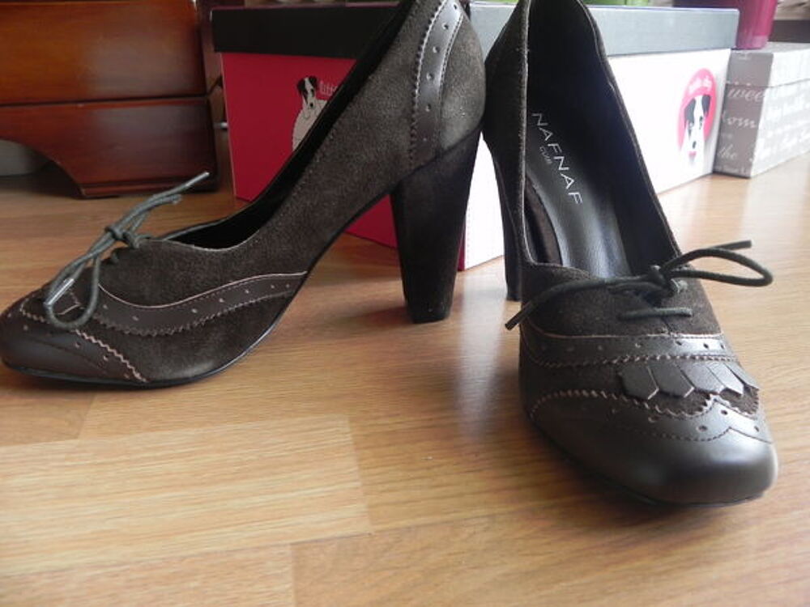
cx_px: 405
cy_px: 304
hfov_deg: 61.7
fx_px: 679
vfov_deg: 48.2
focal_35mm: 29
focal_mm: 5.2
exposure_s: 1/30
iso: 242
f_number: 2.8
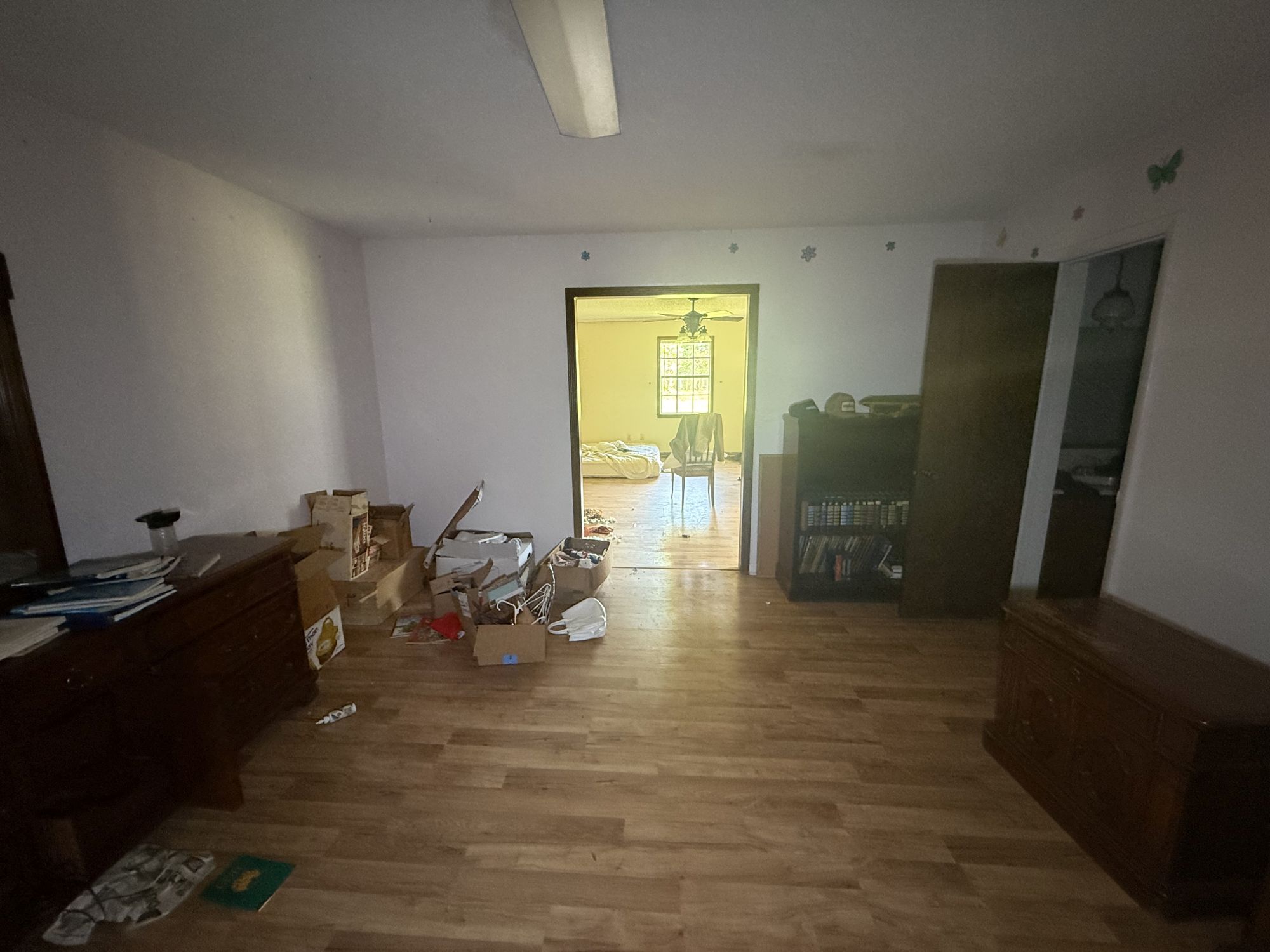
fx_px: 514
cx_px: 635
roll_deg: -1.1
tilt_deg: -10.8
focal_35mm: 14
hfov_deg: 102.1
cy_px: 476
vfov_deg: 85.7
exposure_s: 1/60
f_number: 2.2
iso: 500
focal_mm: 2.22
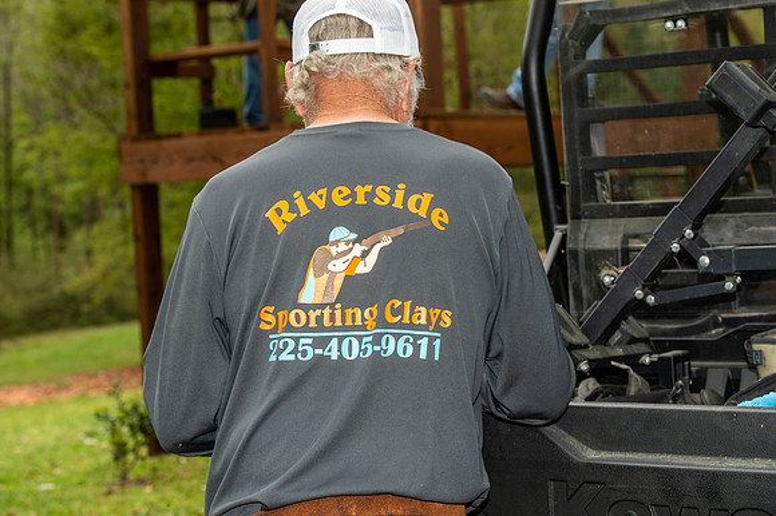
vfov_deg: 14.8
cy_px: 258
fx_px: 1982
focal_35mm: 92
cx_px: 388
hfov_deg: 22.2
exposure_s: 1/125
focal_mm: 92
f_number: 8
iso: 125
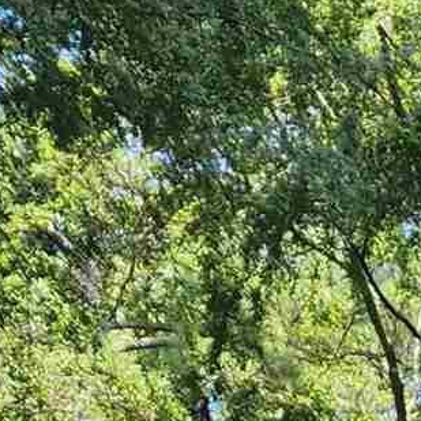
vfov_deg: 7.7
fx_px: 2779
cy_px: 1217
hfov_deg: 8.2
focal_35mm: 202
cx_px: 876
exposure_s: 1/180
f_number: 1.8
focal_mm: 6.4
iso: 16
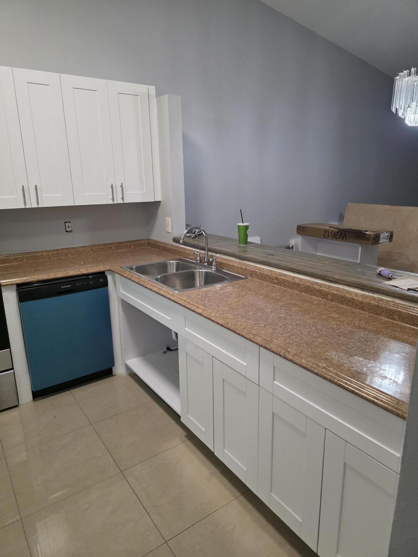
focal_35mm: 23
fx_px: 370
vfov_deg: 73.9
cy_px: 278
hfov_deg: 58.9
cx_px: 209
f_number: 1.7
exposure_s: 1/120
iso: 1000
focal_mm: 6.3
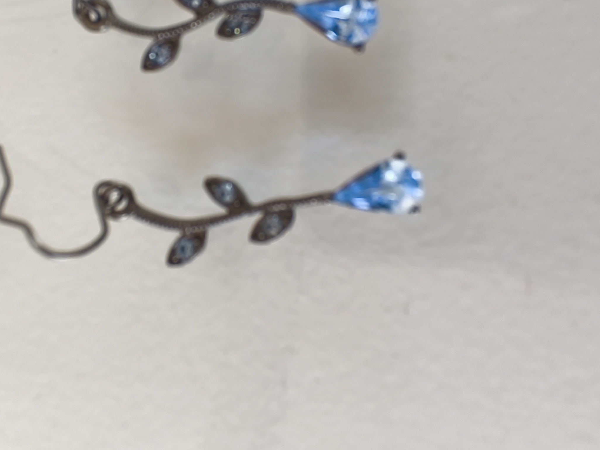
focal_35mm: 37
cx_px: 213
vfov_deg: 37.4
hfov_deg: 49.5
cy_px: 95
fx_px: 642
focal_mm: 1.65
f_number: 2.2
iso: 50
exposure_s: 1/30
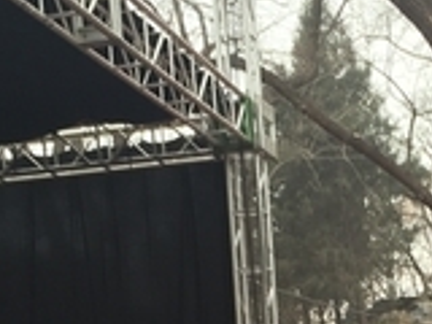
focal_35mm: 109
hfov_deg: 17.8
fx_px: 1360
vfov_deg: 12.8
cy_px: 500
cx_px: 378
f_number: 2.2
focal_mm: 4.15
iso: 32
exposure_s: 1/50
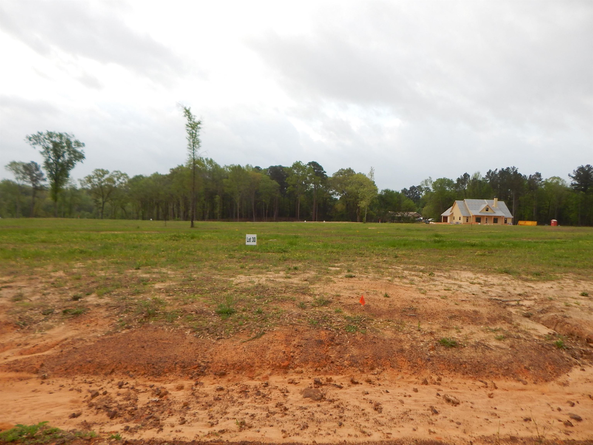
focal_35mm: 22
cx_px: 296
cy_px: 222
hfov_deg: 76.4
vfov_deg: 61.1
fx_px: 377
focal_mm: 4
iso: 125
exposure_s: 1/320
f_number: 3
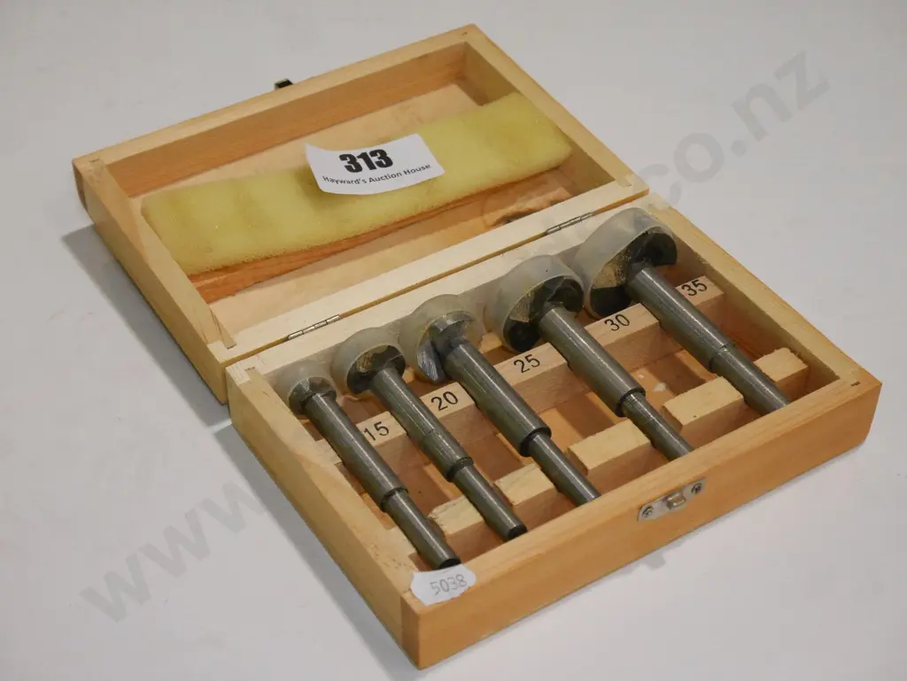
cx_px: 454
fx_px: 1678
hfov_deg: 30.3
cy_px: 340
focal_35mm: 64
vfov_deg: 22.9
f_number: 5.6
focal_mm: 32
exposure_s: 1/250
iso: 3200
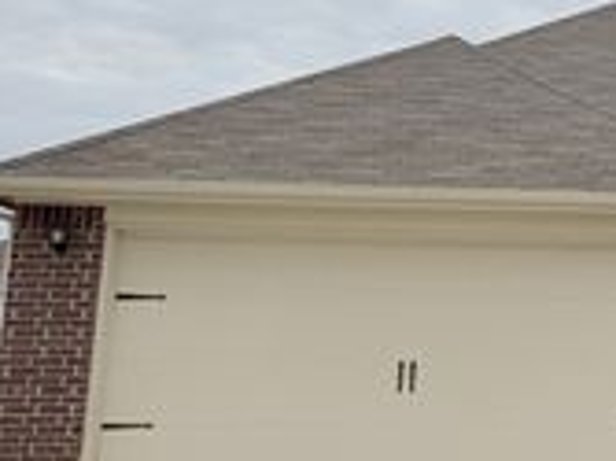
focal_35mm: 72
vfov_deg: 20.2
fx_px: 1280
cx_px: 793
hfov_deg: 23.9
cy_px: 94
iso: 80
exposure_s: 1/8130
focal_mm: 6.76
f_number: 1.78
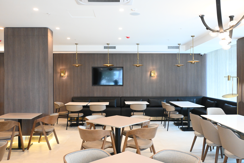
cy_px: 82
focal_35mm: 32
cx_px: 122
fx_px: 219
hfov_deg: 58.3
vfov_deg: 40.8
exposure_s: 1/125
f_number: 4.5
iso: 4000
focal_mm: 21.5
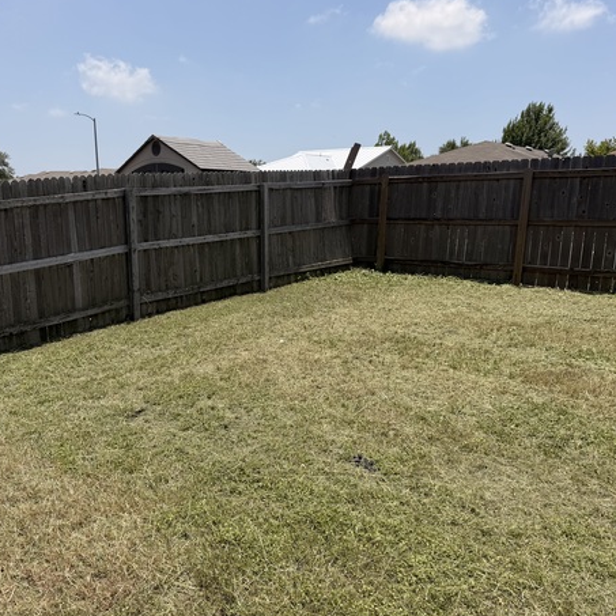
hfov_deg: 53.9
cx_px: 265
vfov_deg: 54.0
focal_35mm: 30
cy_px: 307
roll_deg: -0.8
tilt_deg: -11.4
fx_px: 604
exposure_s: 1/6173
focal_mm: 6.76
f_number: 1.78
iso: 80
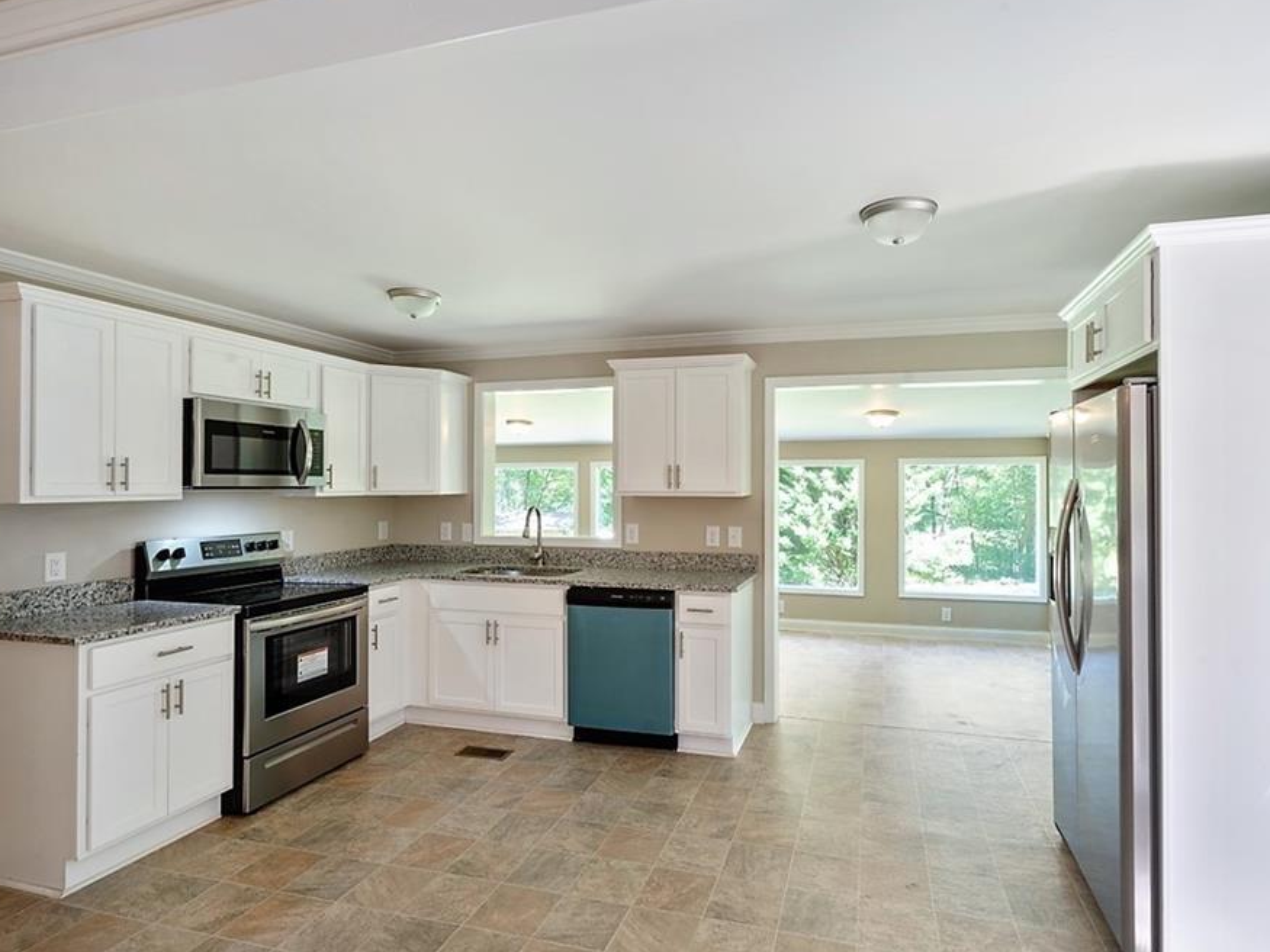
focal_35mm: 18
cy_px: 475
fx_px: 660
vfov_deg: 71.6
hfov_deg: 87.5
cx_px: 697
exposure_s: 1/1.25
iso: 100
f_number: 11
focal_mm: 16
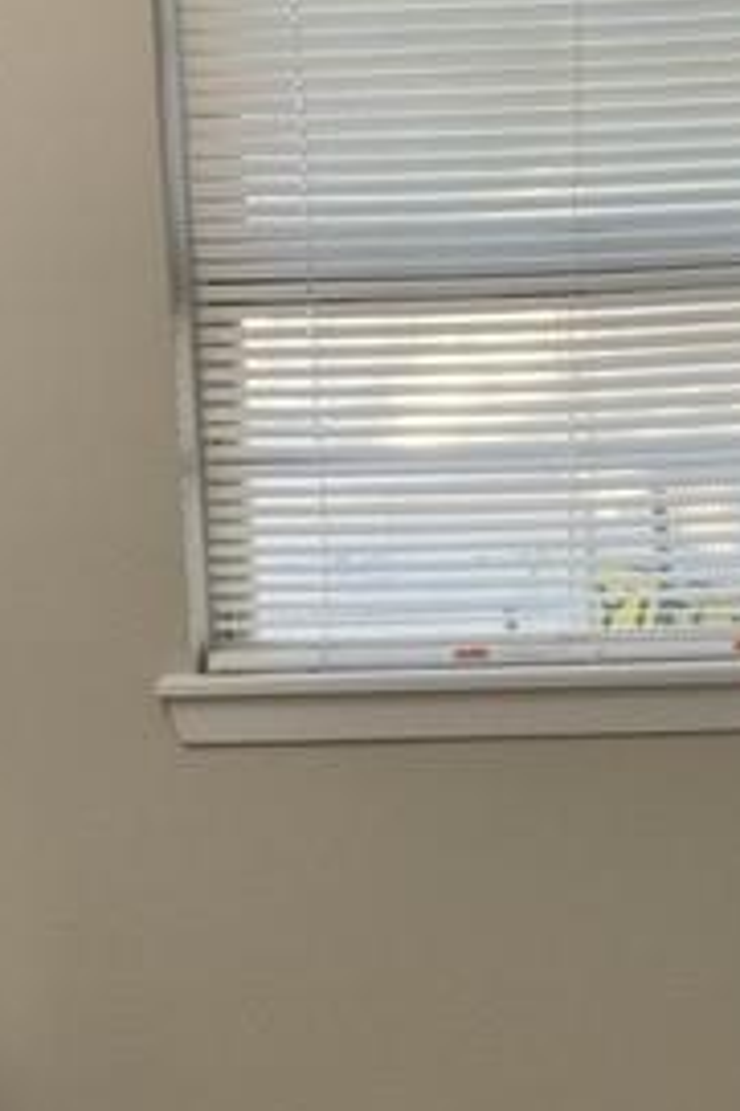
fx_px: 2192
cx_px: 536
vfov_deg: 27.3
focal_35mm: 71
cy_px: 1033
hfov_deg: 19.1
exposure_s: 1/60
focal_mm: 3
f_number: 1.8
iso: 80
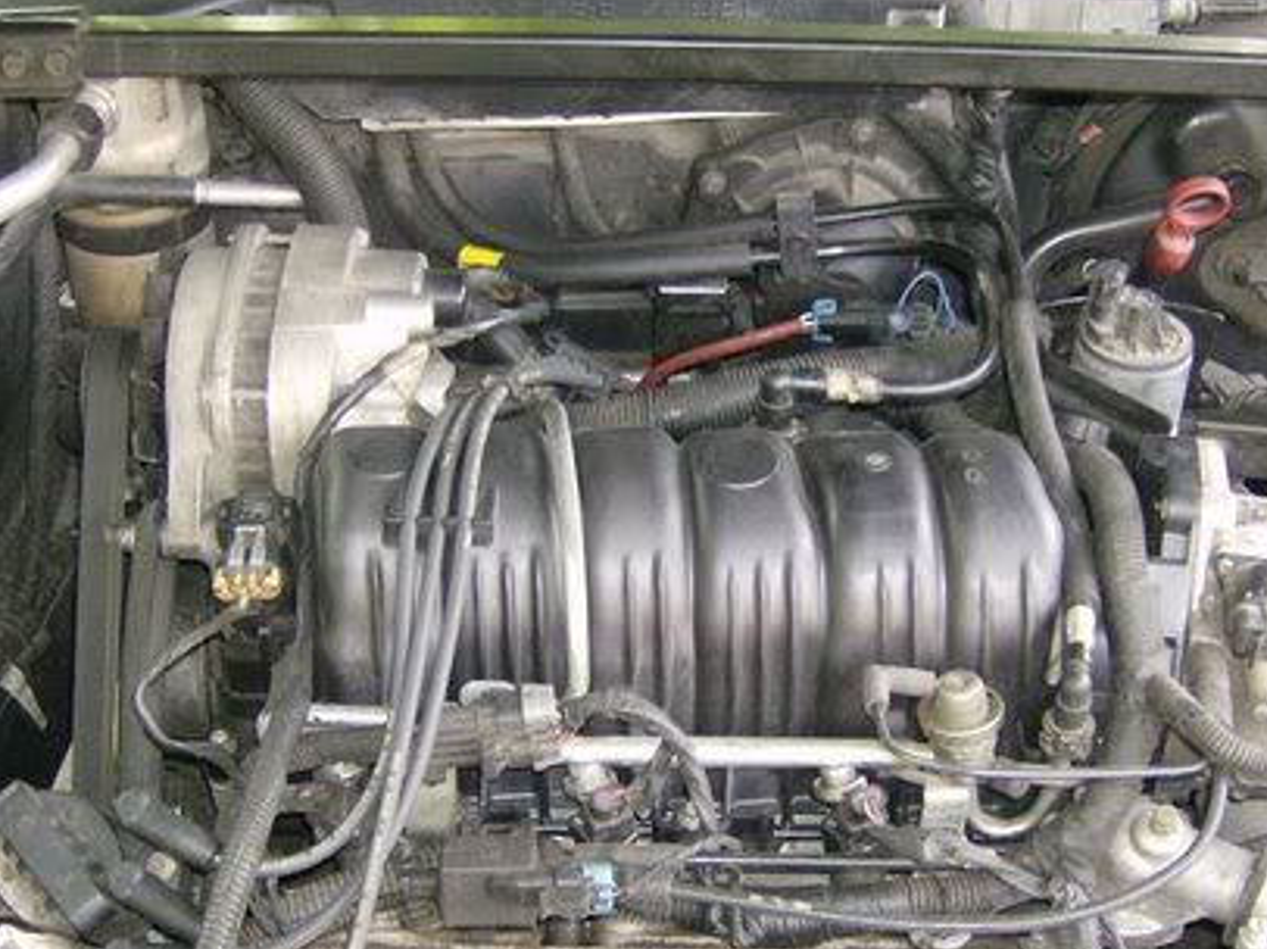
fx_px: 2085
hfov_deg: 33.8
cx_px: 691
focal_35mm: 57
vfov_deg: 25.6
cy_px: 584
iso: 200
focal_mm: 6
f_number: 2.8
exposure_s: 1/60
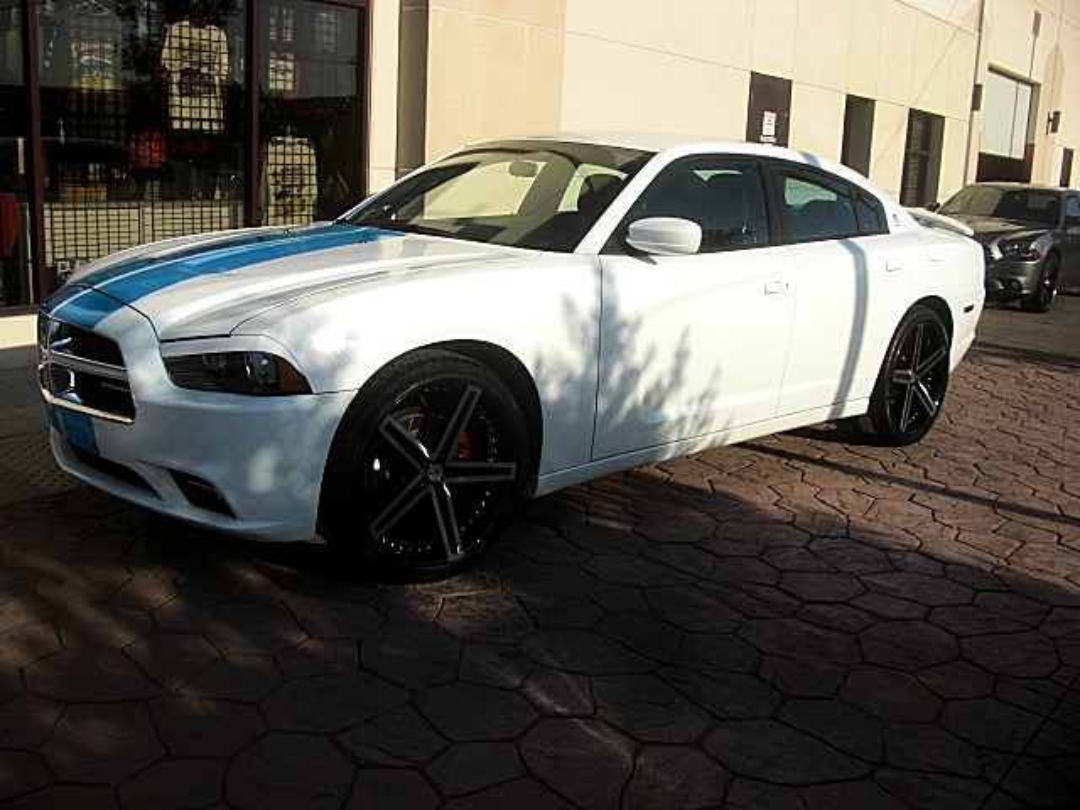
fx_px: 1123
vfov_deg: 39.7
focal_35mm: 36
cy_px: 405
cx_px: 540
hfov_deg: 51.4
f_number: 7.9
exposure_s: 1/125
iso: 50
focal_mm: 6.3
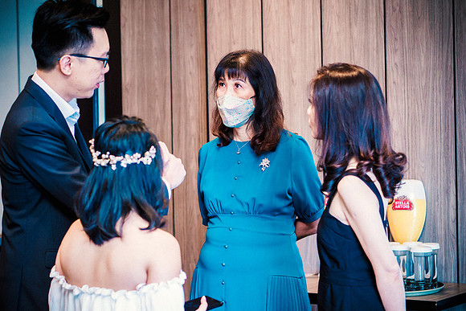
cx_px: 233
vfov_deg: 14.2
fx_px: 1252
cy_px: 156
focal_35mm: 97
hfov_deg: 21.1
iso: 800
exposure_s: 1/125
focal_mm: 45
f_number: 1.8
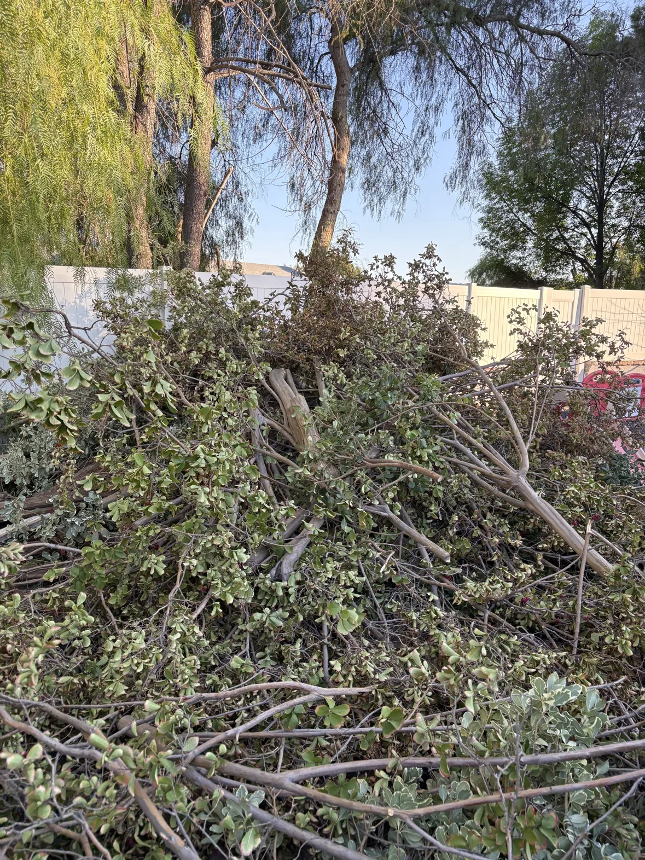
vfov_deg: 67.3
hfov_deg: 53.1
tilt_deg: -16.0
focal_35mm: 26
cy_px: 430
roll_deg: -2.7
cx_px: 322
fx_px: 646
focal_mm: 5.96
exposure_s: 1/422
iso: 50
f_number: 1.6
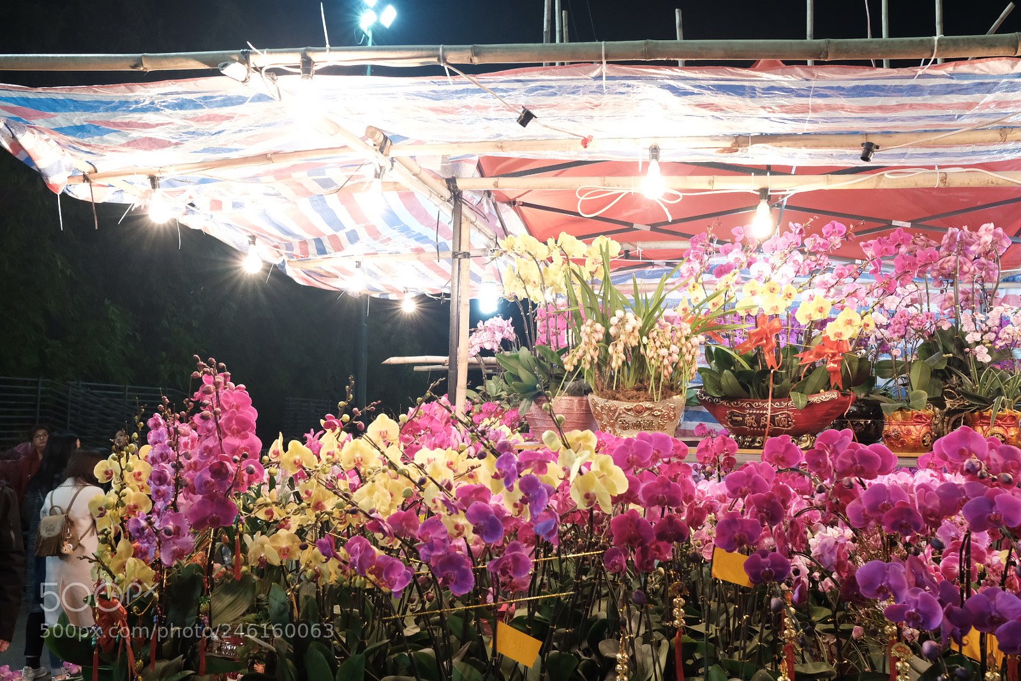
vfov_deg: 37.9
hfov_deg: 54.4
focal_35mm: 35
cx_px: 510
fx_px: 993
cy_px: 340
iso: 3200
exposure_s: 1/60
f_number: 5
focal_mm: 23
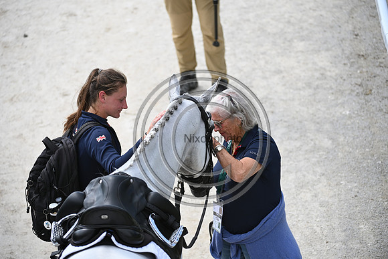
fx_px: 2264
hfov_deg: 9.8
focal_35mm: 210
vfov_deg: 6.5
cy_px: 130
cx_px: 194
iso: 400
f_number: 4.5
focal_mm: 210
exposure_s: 1/1600
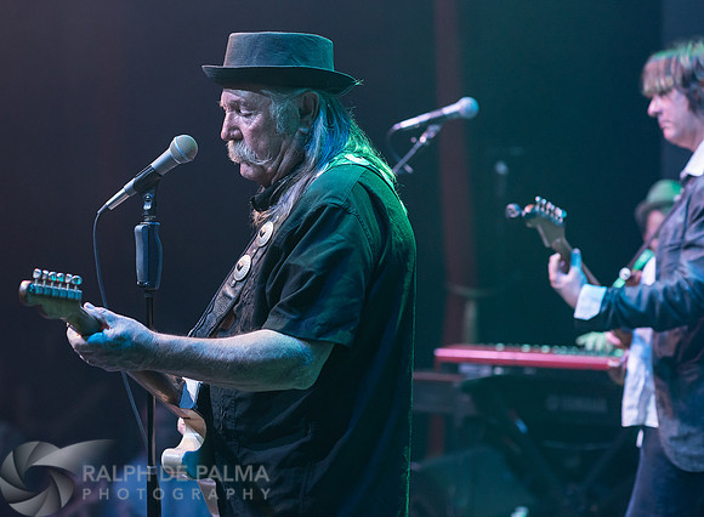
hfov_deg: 19.6
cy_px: 230
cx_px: 274
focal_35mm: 101
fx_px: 2030
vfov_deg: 14.5
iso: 1600
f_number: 2.8
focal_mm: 85
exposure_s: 1/160
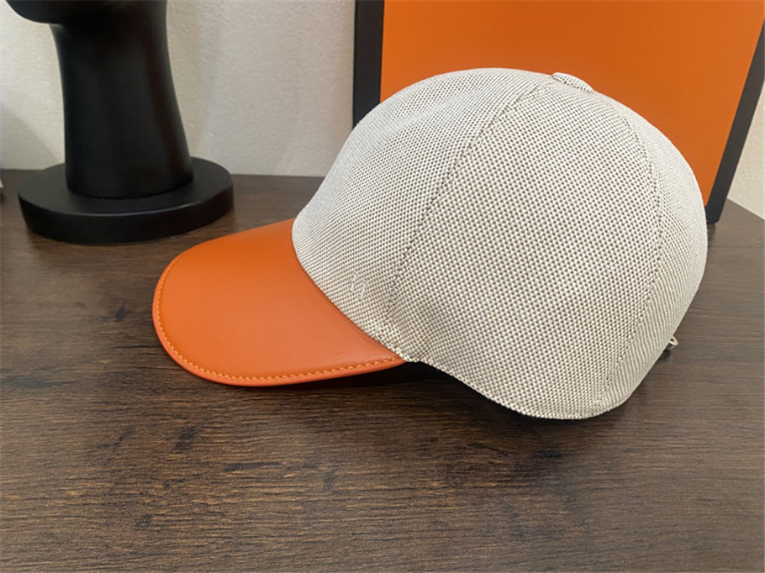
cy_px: 286
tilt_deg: -27.6
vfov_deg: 53.0
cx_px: 382
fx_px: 574
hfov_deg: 67.3
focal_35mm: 26
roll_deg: -2.4
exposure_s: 1/50
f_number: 1.8
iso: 125
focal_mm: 4.25
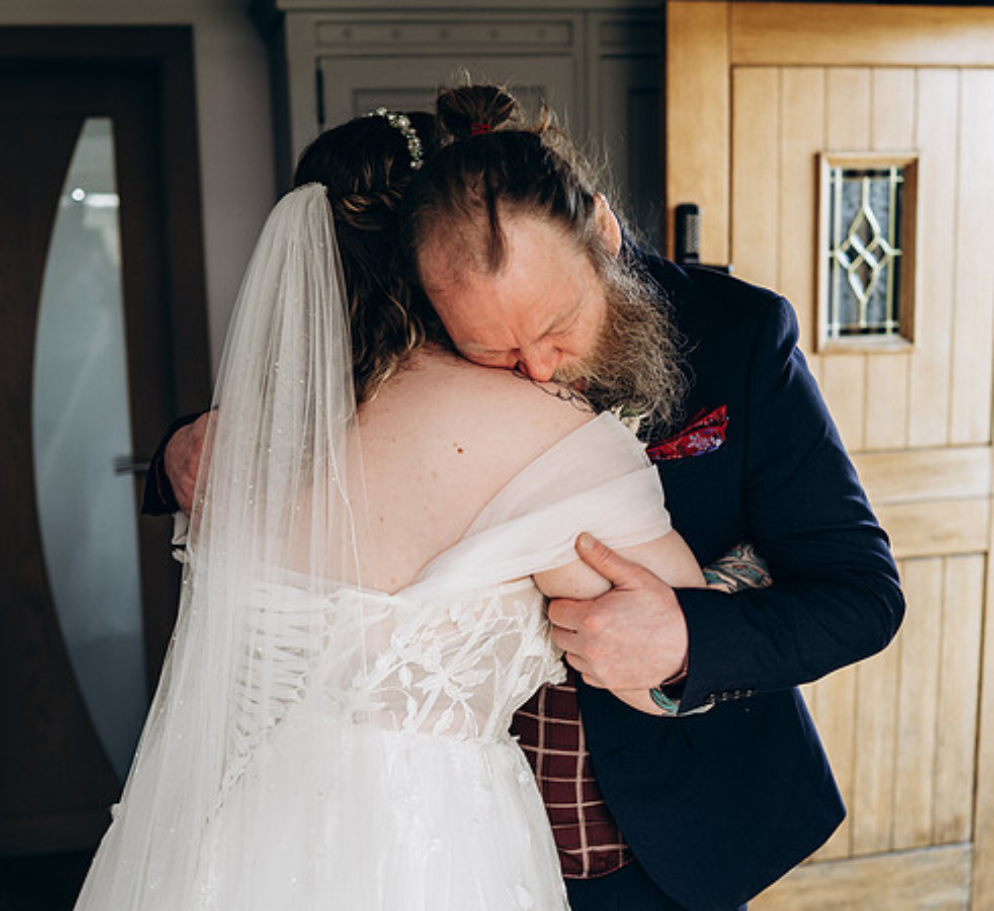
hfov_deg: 34.2
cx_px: 489
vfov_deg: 31.4
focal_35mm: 52
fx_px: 1616
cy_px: 542
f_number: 2.5
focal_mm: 35
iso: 320
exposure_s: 1/160
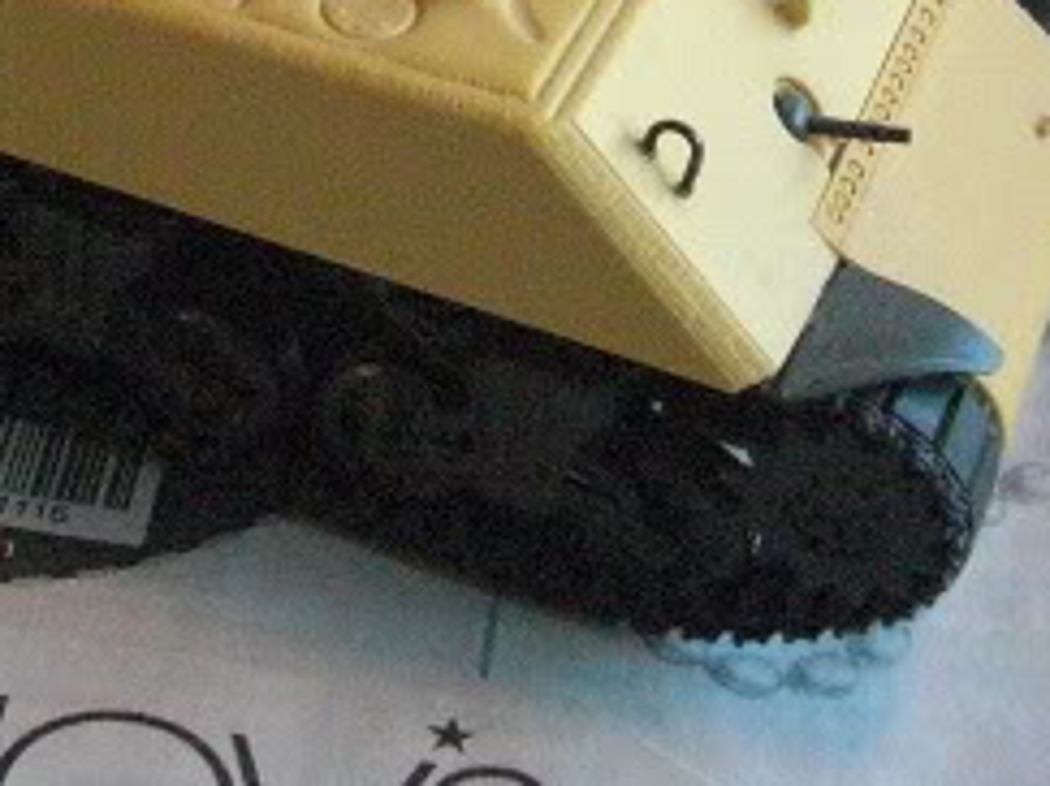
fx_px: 2880
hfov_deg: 20.5
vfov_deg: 15.1
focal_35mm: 95
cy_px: -130
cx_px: 255
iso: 800
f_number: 2.8
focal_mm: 6.3
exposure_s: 1/100
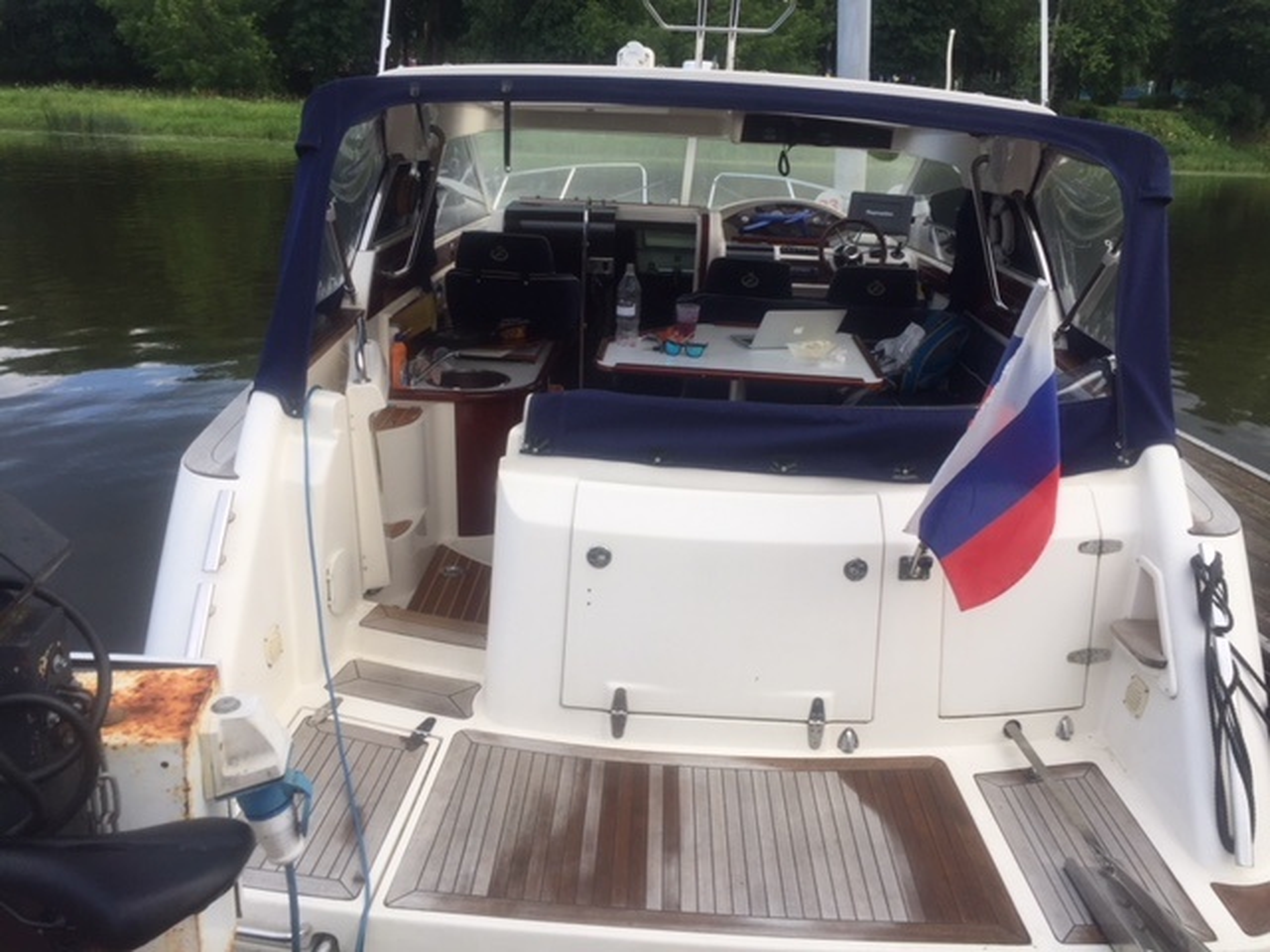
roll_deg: -2.1
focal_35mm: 29
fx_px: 1064
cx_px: 635
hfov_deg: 61.7
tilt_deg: -16.9
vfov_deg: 48.2
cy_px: 476
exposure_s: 1/482
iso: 32
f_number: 2.2
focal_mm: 4.15
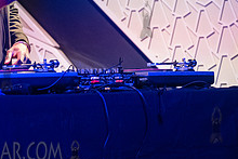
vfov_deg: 6.5
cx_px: 6
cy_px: -33
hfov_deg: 9.7
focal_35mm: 211
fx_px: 1396
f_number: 2.8
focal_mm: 80
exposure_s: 1/320
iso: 8000
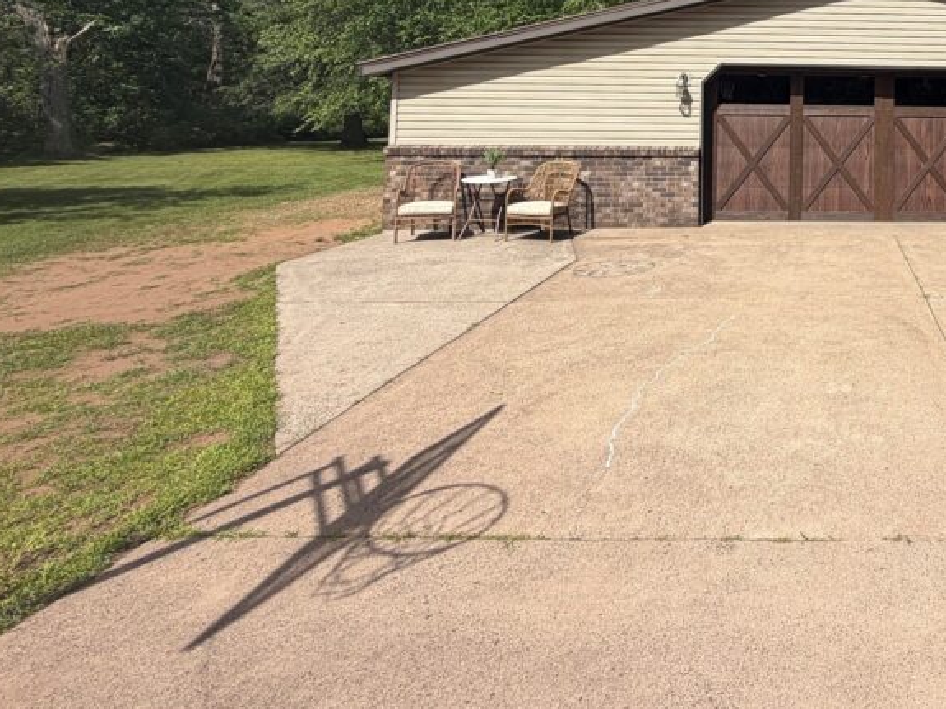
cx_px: 858
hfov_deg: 57.4
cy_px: 67
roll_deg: -0.6
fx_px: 710
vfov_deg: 47.5
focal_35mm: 26
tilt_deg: +3.2
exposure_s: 1/770
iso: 20
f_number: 2.2
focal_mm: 2.22
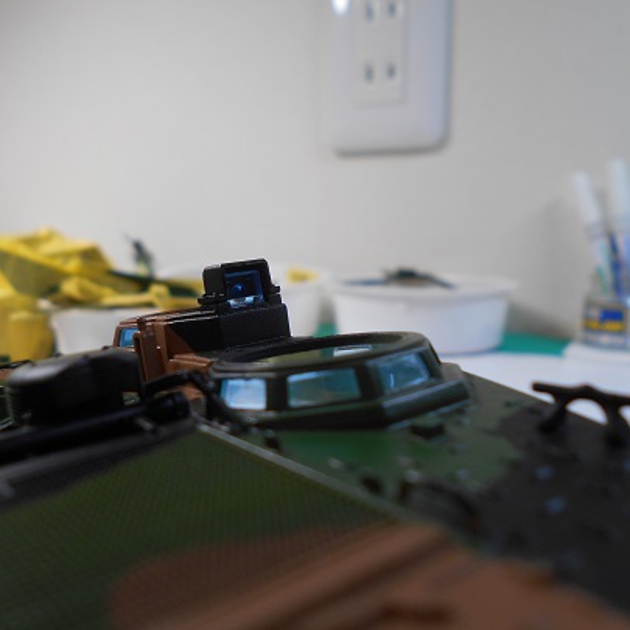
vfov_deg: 46.0
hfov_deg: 45.6
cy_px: 316
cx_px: 227
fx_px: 741
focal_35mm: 36
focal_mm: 5.1
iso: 80
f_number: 3.4
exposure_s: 1/40
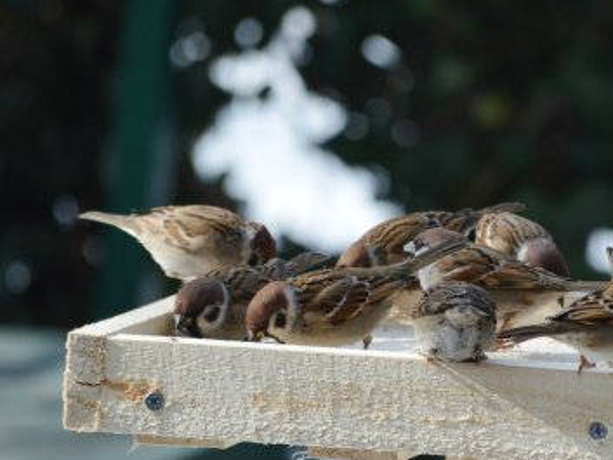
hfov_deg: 4.0
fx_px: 8840
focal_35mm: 499
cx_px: 517
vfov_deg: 3.0
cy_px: 282
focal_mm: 200
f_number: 5.6
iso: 400
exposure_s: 1/800
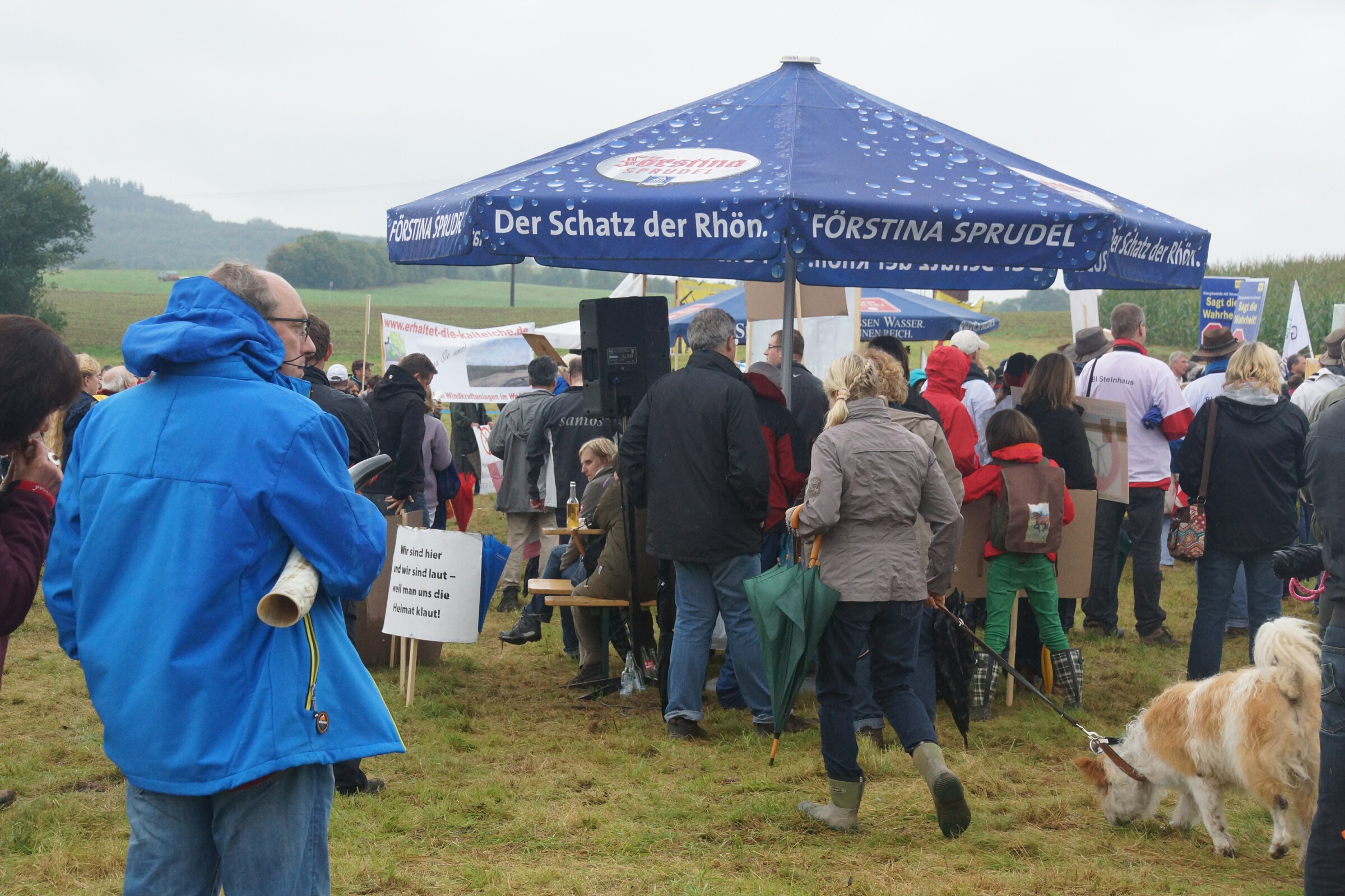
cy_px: 448
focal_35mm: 90
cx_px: 672
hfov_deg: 22.6
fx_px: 3362
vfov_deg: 15.2
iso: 800
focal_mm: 60
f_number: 9.5
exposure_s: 1/500
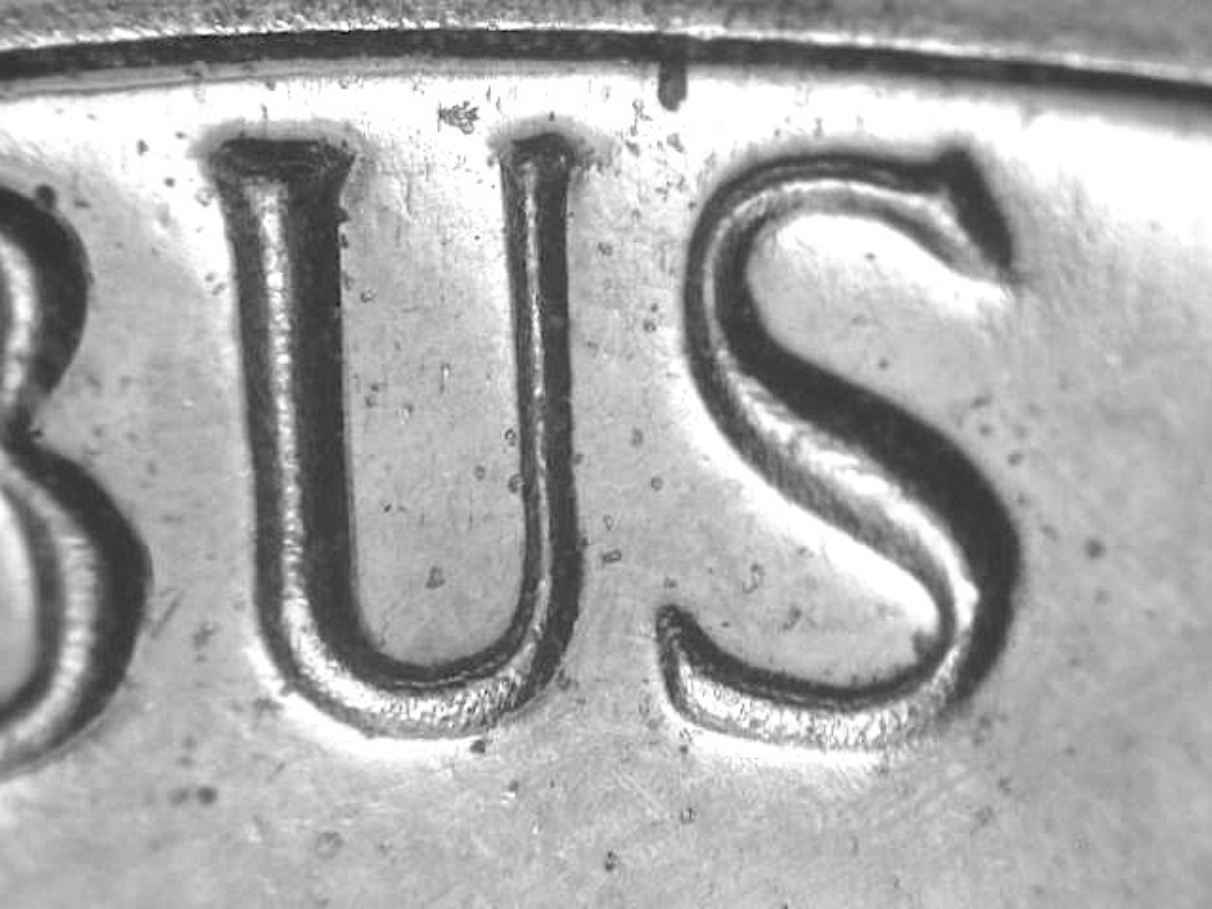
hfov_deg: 13.8
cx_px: 606
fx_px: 5007
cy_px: 454
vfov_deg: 10.4
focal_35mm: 143
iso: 100
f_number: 4.9
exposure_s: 1/18.3
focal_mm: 29.7
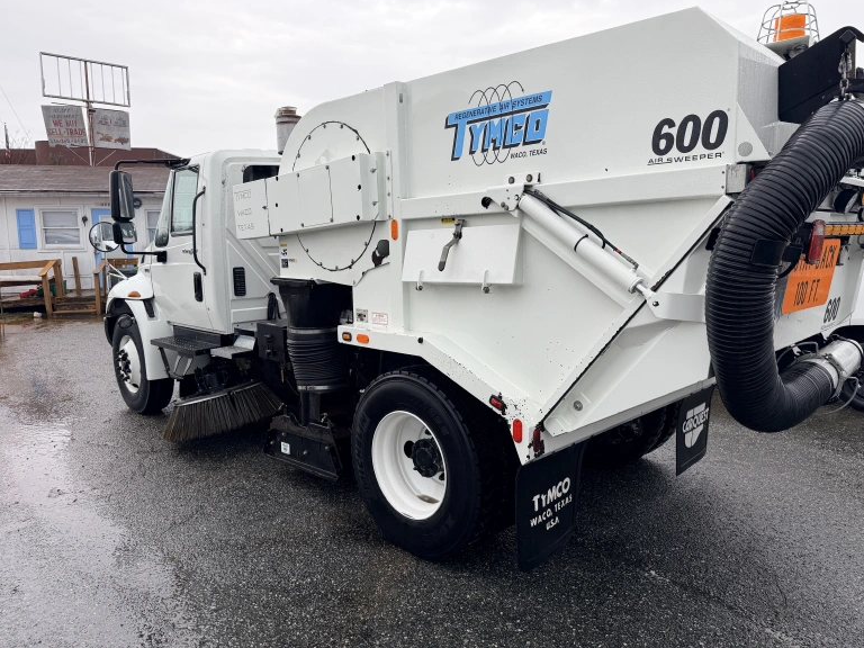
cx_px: 431
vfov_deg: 54.9
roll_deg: -1.1
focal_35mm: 25
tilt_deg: -7.6
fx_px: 624
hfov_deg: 69.4
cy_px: 314
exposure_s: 1/1106
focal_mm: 6.76
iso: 100
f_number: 1.78
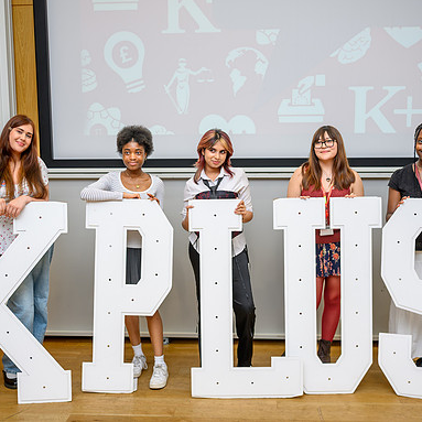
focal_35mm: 46
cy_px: 210
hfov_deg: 36.8
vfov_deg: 36.8
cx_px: 204
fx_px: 634
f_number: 2.2
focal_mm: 35
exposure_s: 1/200
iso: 200
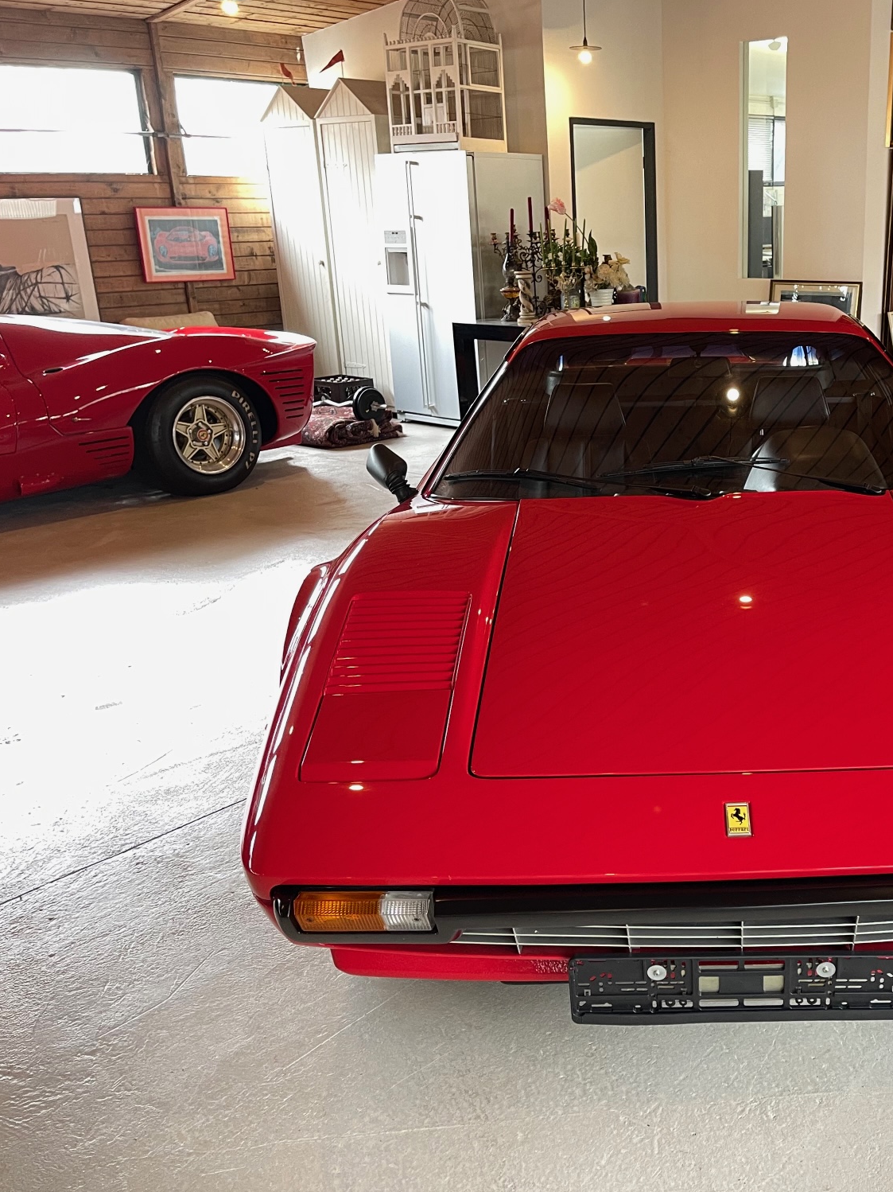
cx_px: 696
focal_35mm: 35
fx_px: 1204
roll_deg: -0.2
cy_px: 594
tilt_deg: -18.6
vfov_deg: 52.6
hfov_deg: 39.3
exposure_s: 1/50
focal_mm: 5.1
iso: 125
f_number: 1.6
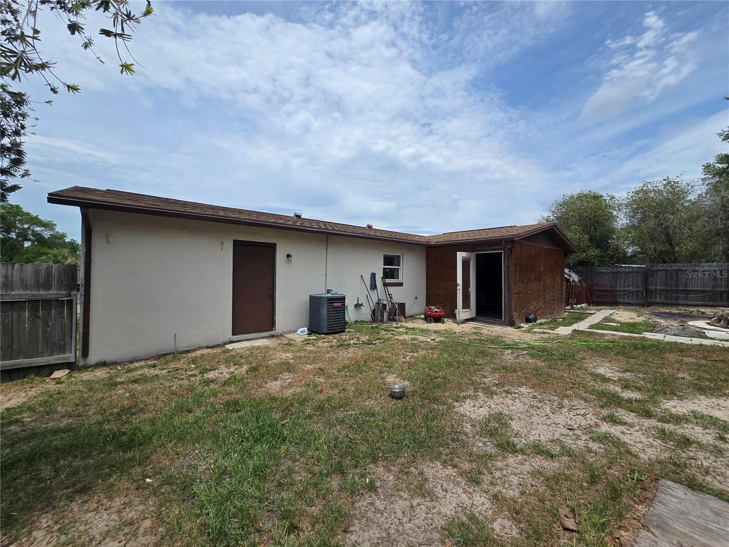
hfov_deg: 106.2
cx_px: 364
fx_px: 274
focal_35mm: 13
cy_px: 274
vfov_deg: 89.9
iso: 50
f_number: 2.2
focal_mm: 2.2
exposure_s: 1/3446
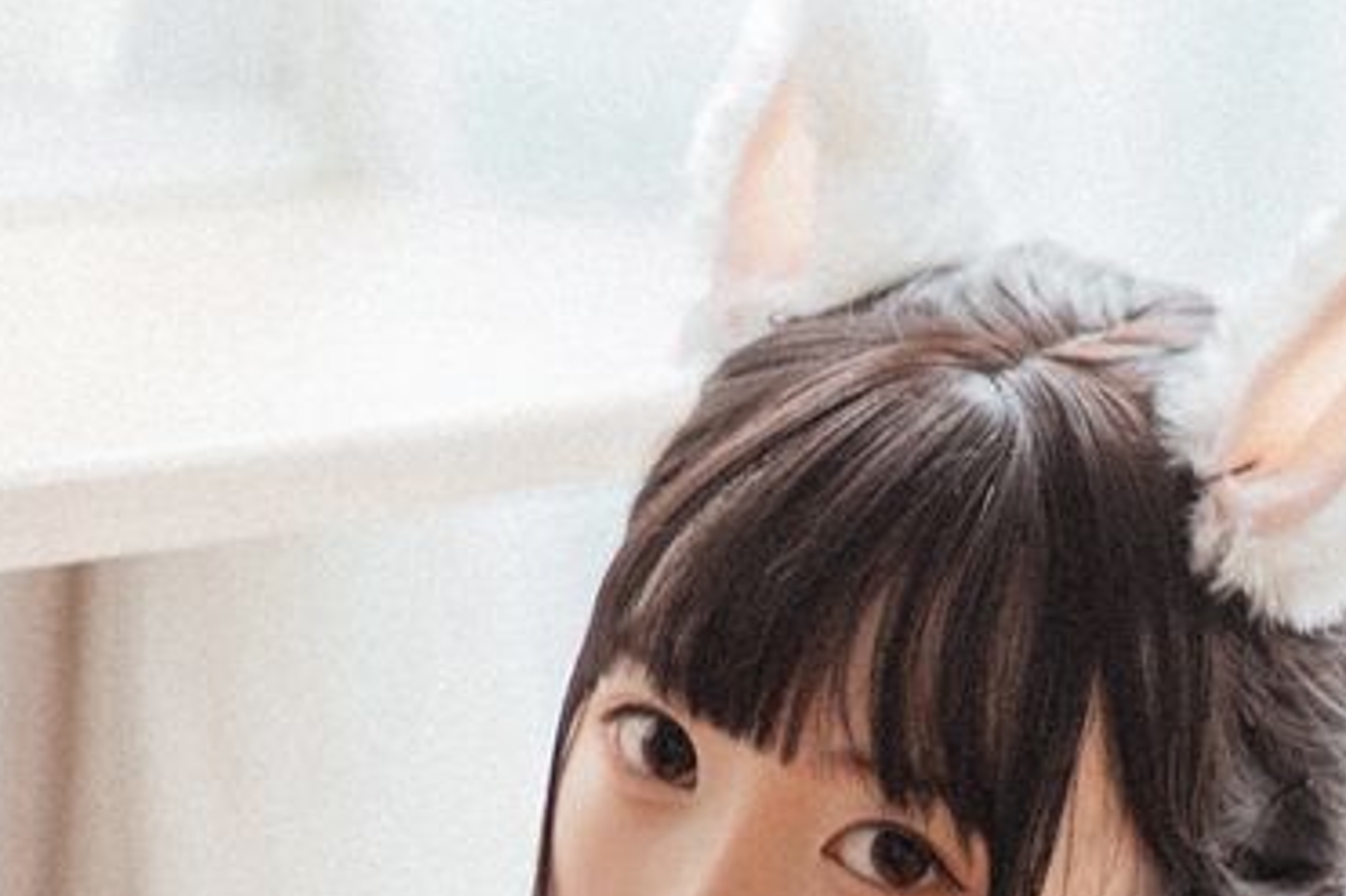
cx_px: 1542
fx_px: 13154
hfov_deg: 5.8
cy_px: 1825
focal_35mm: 352
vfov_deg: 3.9
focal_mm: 85
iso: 200
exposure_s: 1/125
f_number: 2.5
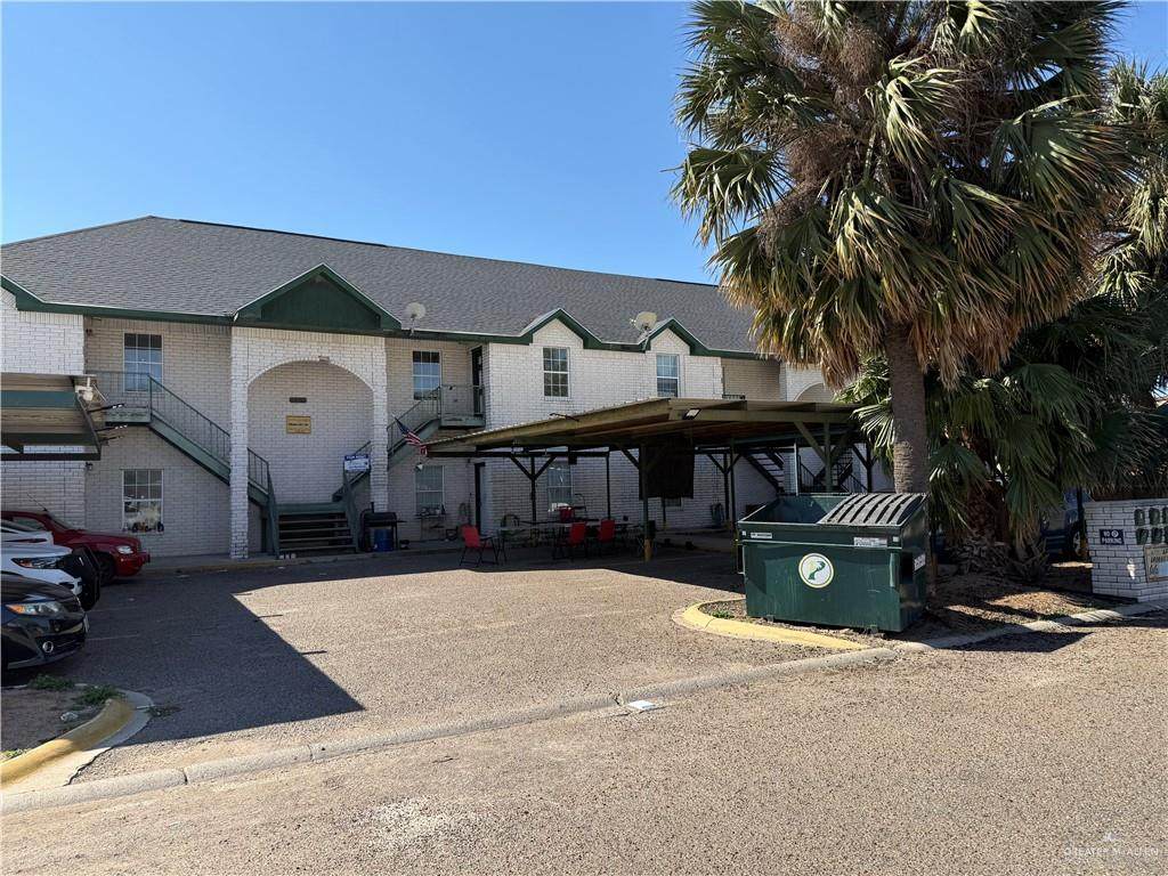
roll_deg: -0.1
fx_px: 810
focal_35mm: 24
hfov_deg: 71.6
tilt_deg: +3.8
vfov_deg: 56.8
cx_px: 584
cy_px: 438
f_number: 1.78
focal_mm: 6.76
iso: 80
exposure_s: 1/3021
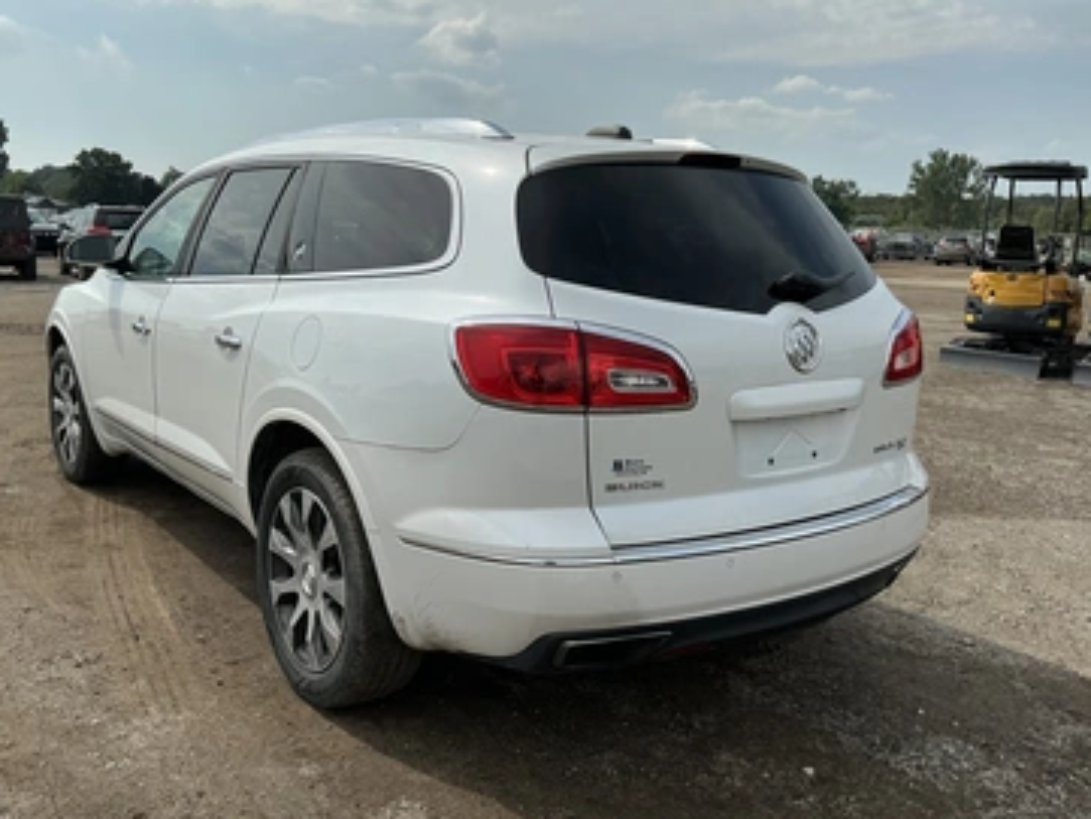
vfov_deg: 45.5
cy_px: 393
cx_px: 493
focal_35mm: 31
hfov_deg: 58.2
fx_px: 977
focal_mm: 3
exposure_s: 1/3322
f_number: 1.8
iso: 25
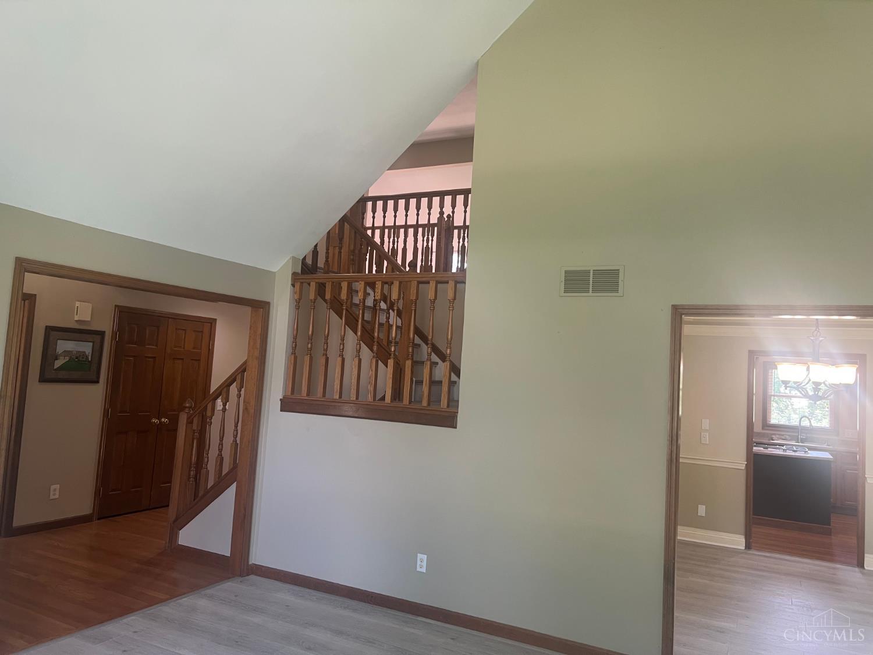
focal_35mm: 26
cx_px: 436
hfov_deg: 67.3
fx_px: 656
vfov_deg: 53.1
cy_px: 328
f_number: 1.5
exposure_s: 1/60
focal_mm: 5.7
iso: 100
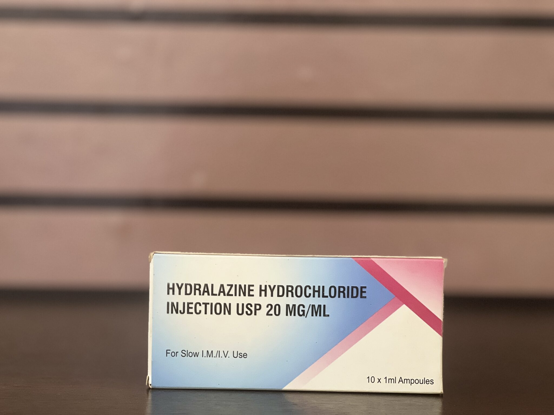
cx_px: 277
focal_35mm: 77
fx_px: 1232
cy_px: 208
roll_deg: -0.6
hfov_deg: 25.3
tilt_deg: -2.0
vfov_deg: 19.1
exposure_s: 1/33
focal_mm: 9
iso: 320
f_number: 2.8
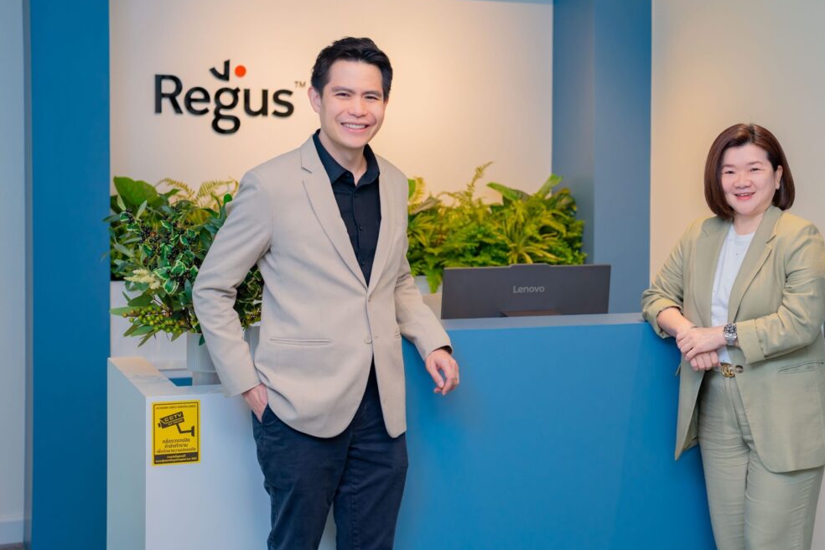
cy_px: 232
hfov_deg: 32.8
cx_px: 489
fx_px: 1398
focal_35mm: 61
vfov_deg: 22.2
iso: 400
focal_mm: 50
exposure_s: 1/100
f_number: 2.8
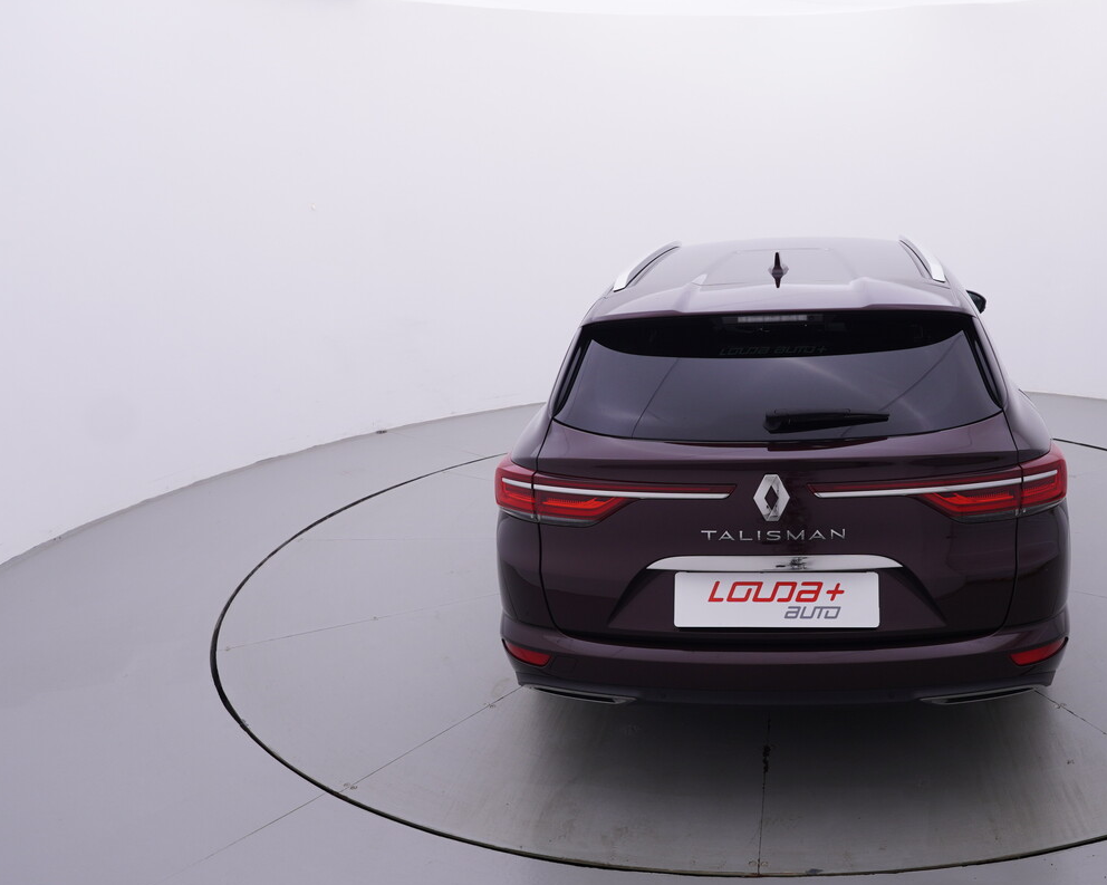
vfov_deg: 47.5
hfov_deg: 56.4
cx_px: 744
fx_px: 1005
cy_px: 436
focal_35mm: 31
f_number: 5
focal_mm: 15
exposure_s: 1/80
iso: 200
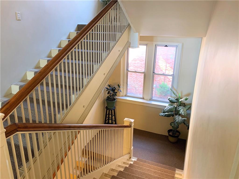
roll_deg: -0.7
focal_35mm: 26
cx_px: 120
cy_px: 90
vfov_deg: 53.1
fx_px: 180
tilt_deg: -19.0
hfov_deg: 67.3
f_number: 1.8
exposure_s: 1/60
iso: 200
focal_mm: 4.25
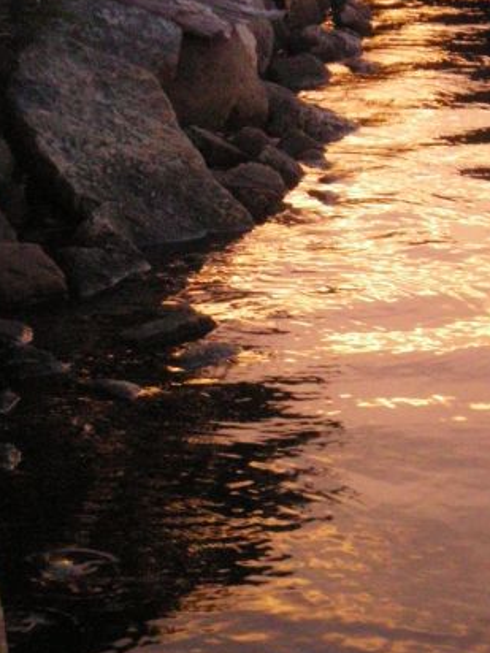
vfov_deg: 14.6
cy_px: 315
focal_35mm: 135
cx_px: 265
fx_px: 2548
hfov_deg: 11.0
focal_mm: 14.3
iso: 800
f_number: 5.1
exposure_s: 1/80
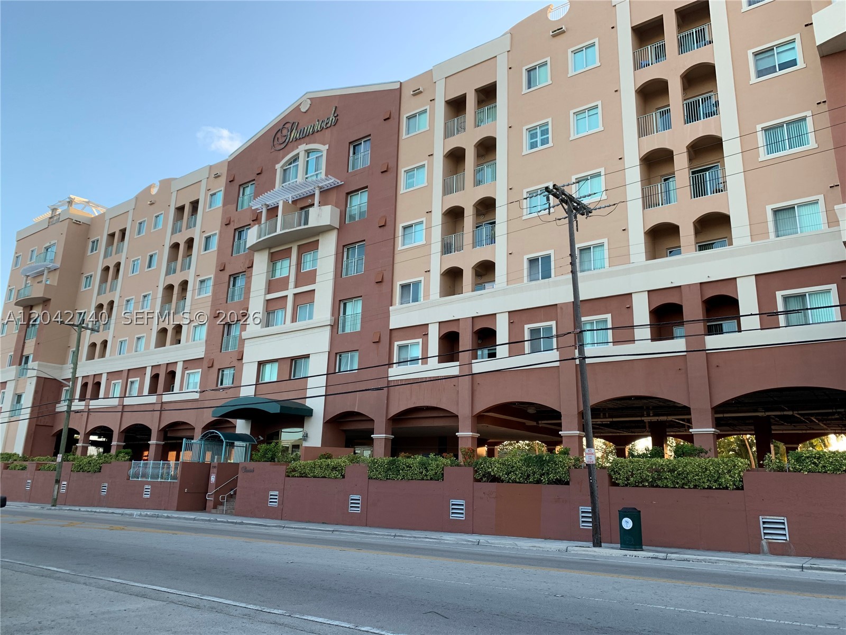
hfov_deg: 67.3
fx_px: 635
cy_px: 318
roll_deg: -3.1
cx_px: 423
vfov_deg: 53.1
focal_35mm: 26
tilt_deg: +14.5
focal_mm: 4.25
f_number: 1.8
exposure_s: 1/165
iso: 25
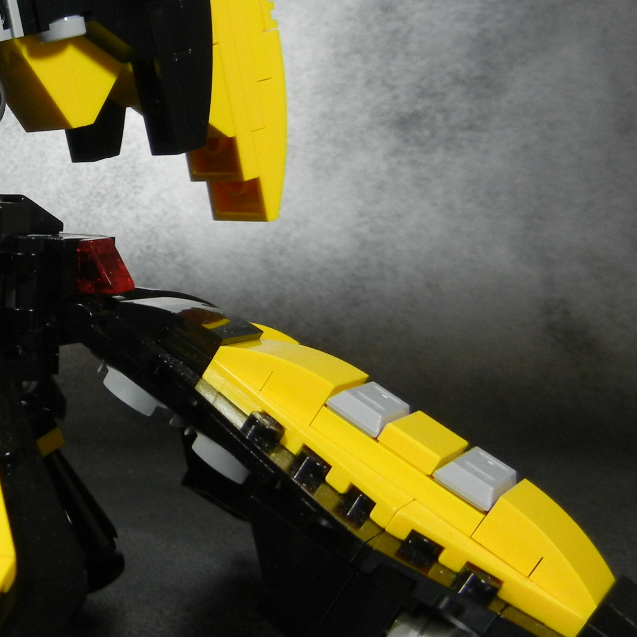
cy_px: 253
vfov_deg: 24.6
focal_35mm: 70
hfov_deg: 23.2
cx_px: -67
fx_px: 1457
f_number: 3.5
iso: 400
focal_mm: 5.4
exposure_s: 1/97.2
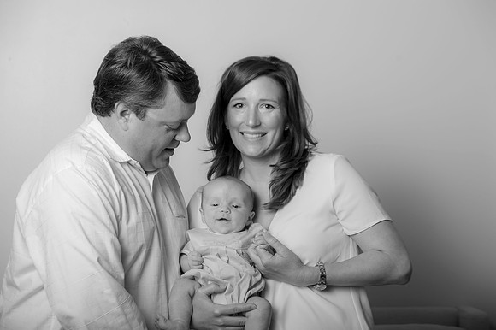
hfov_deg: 26.0
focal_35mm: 78
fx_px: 1074
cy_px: 165
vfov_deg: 17.5
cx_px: 248
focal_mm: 78
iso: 250
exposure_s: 1/200
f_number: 5.6
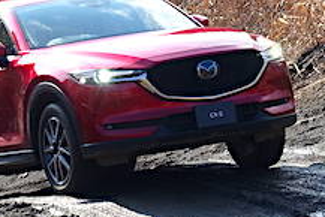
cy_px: 54
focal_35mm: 286
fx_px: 2584
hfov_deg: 7.2
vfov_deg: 4.8
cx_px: 115
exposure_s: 1/200
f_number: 5.6
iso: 125
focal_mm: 25.37
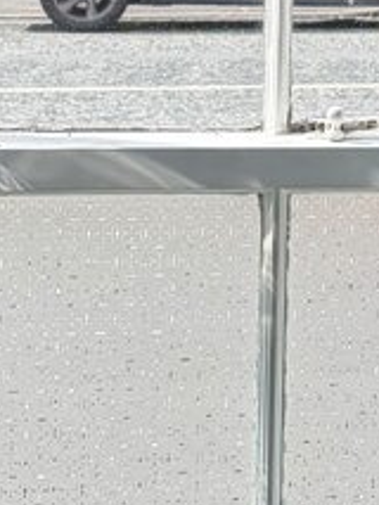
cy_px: -183
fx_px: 1823
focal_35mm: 125
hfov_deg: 11.7
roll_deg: -1.7
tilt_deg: +1.2
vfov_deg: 14.9
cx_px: 396
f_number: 1.6
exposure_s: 1/840
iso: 50
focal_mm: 5.96
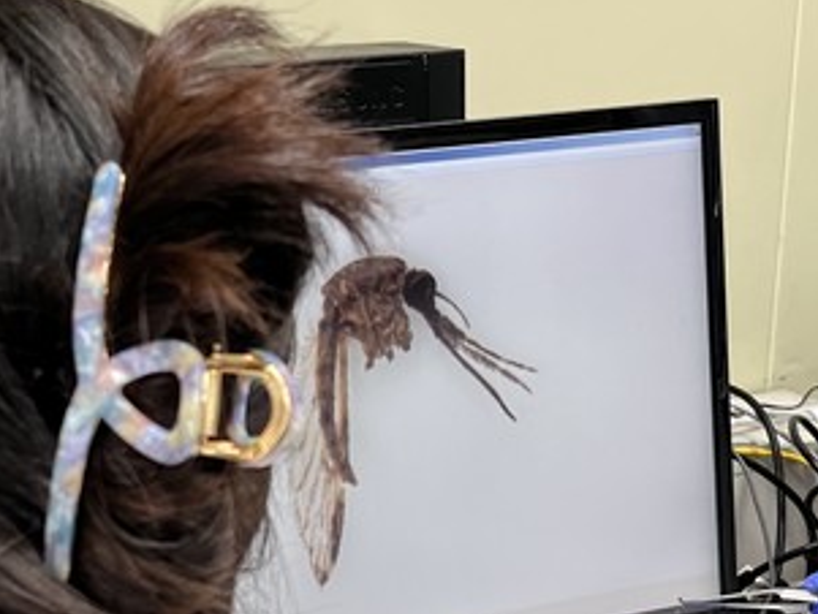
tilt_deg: -20.2
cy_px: 527
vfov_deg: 17.6
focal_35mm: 83
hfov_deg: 23.5
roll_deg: -0.4
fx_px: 1962
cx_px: 408
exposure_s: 1/120
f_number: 1.5
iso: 50
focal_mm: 5.7
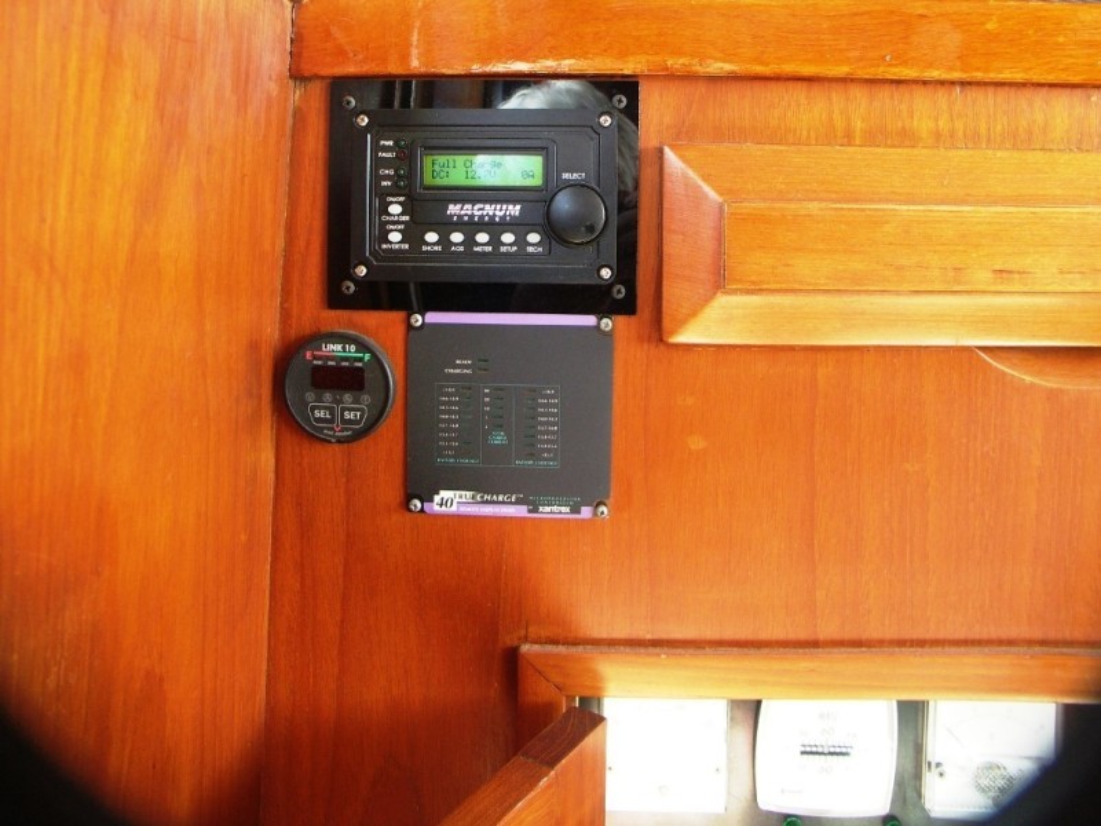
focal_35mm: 28
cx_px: 550
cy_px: 413
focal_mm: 7.2
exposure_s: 1/20
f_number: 2.8
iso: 200
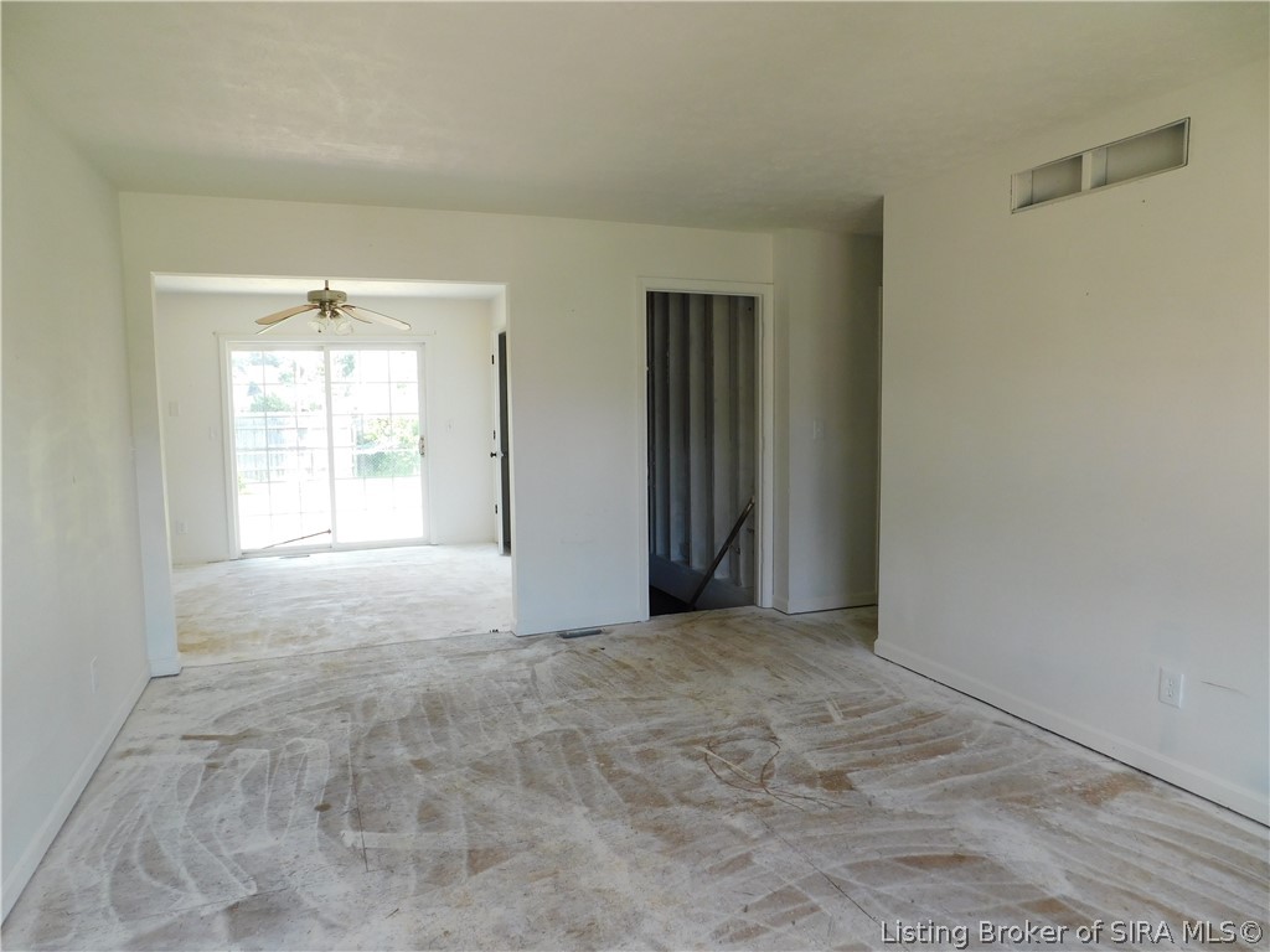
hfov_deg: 73.9
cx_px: 635
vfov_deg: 58.9
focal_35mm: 23
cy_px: 476
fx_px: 844
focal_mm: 4
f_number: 3
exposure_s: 1/60
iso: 125
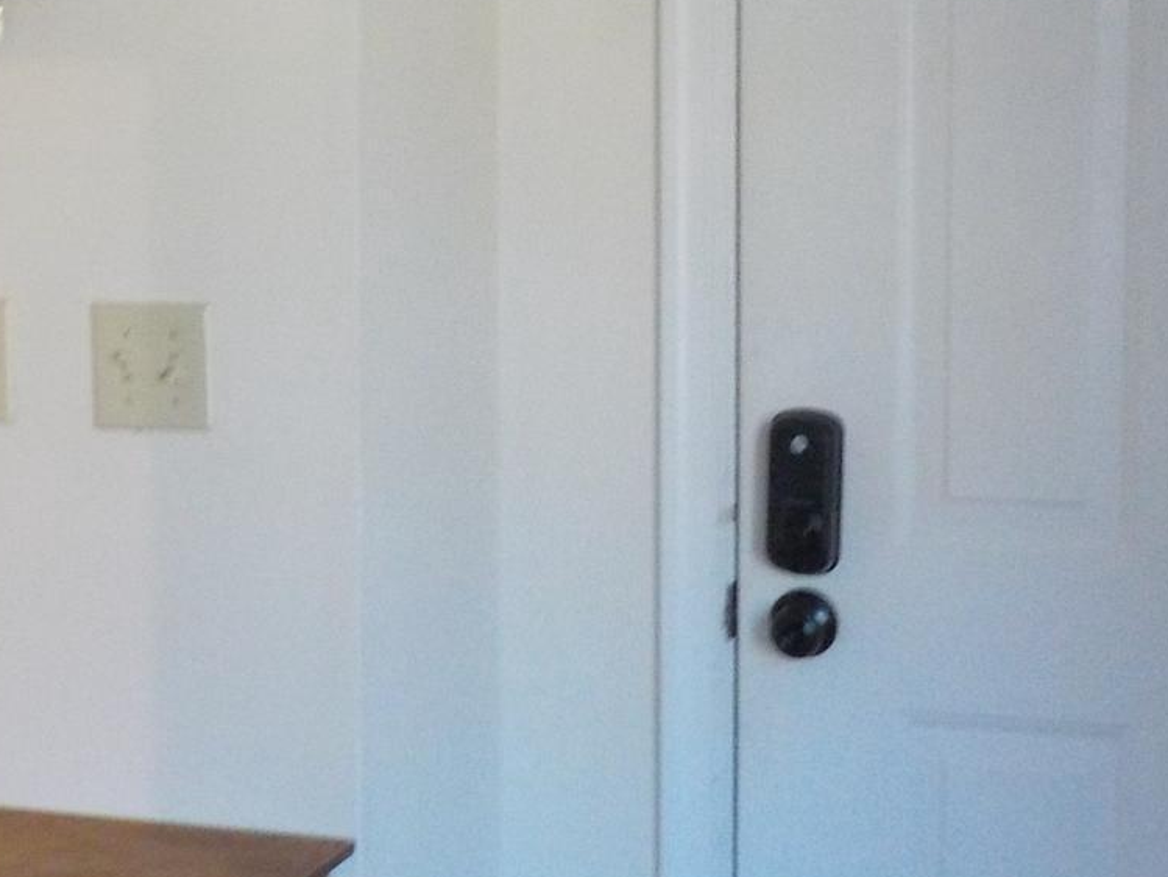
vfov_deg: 17.9
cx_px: 579
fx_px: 2767
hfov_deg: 23.8
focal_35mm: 82
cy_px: 251
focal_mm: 4.1
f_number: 3.3
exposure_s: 1/30
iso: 360
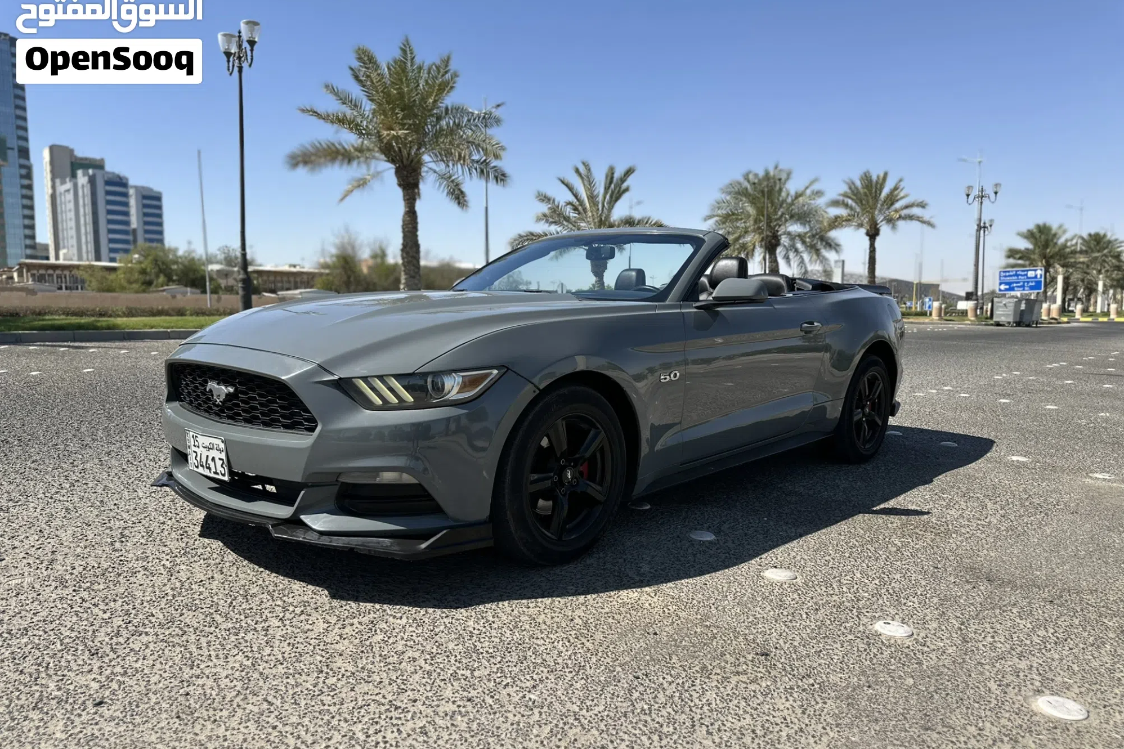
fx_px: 780
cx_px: 562
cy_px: 397
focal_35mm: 25
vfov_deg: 51.2
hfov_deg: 71.5
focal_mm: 6.86
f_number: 1.78
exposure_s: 1/2469
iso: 80
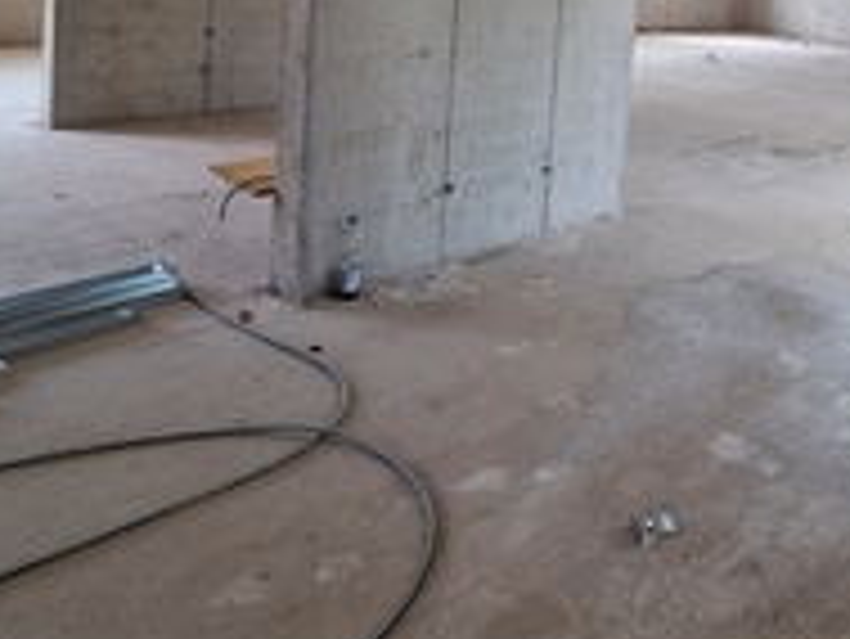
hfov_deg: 51.0
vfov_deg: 40.8
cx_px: 778
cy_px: 27
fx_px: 762
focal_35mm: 31
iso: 80
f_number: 2.2
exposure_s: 1/50
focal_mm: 1.74
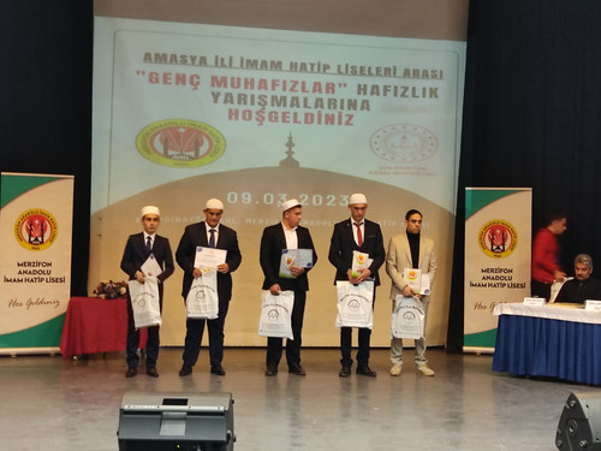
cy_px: 226
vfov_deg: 53.1
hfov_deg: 67.3
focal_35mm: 26
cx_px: 300
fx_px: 451
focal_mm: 4.74
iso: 1674
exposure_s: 1/33
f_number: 1.79
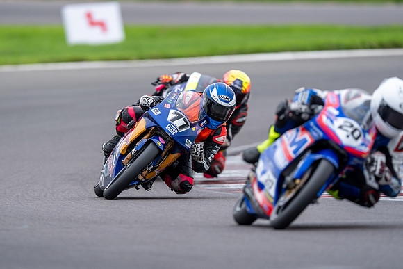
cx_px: 166
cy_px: 111
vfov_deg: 1.9
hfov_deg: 2.9
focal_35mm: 708
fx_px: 7922
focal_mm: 600
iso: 250
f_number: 4.5
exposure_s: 1/400
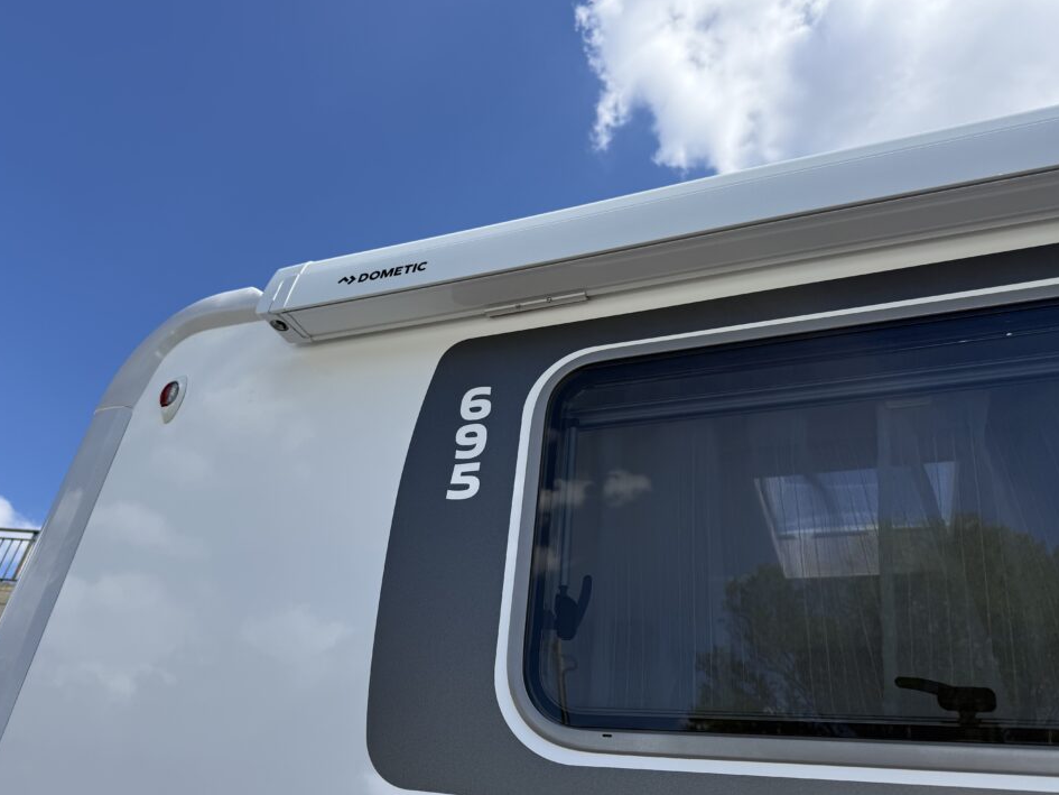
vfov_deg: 53.1
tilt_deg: +36.4
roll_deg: -7.0
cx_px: 490
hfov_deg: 67.2
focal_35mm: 26
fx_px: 796
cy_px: 401
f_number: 1.78
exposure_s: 1/4975
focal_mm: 6.76
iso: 100
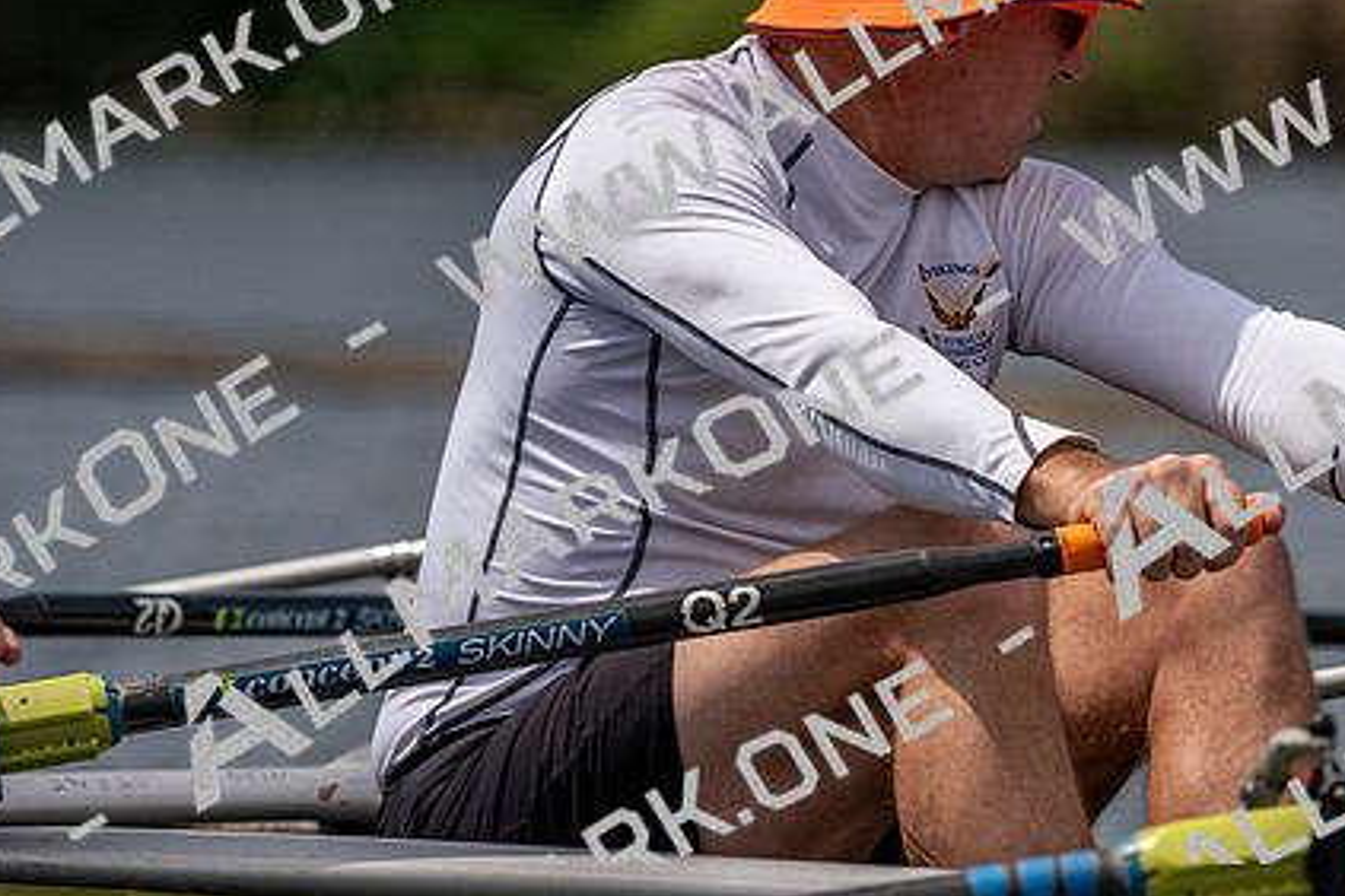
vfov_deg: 2.9
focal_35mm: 472
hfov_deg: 4.4
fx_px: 17633
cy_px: 319
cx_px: 830
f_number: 6.3
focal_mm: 344
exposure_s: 1/1600
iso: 125
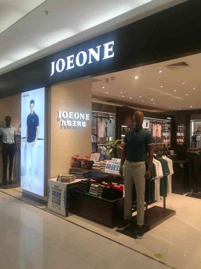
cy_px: 134
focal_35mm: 27
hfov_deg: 51.4
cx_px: 100
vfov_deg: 65.3
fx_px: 209
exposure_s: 1/100
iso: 100
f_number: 2
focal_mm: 4.04
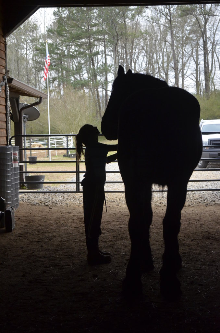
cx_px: 110
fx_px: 760
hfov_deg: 16.5
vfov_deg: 24.7
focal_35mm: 82
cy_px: 166
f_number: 5.6
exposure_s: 1/500
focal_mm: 55
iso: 1400
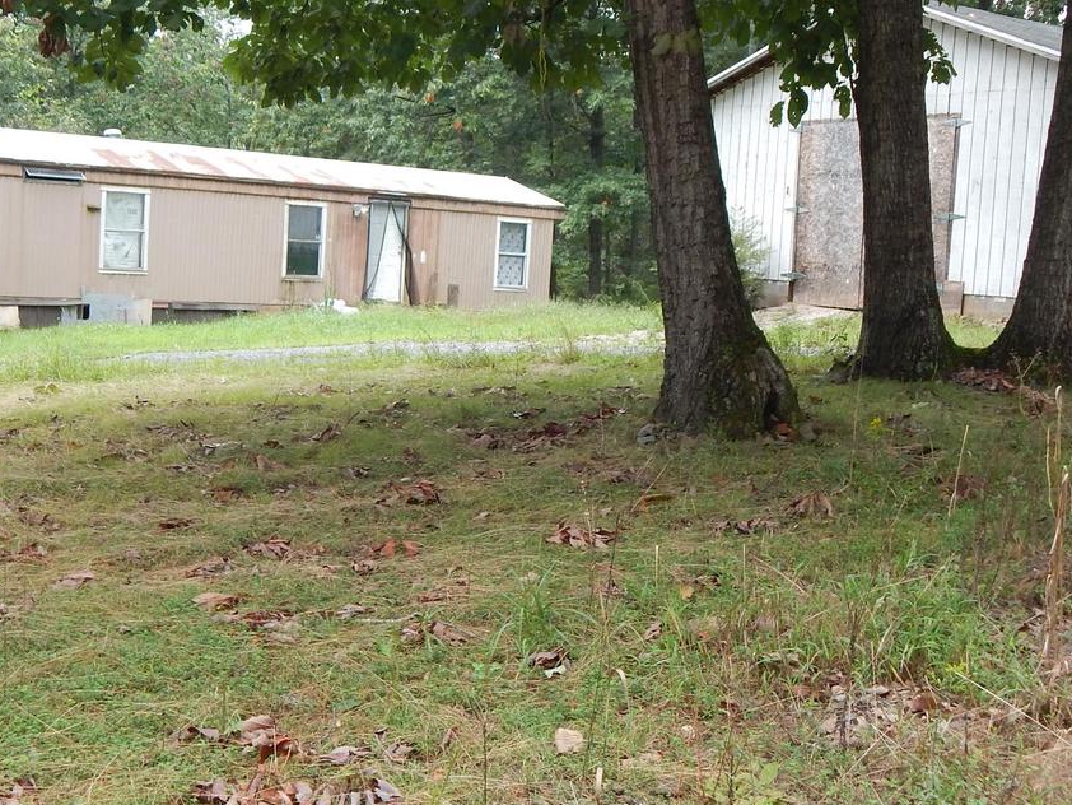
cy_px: 402
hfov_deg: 36.1
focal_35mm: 53
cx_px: 494
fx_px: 1642
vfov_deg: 27.5
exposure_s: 1/250
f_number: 3.2
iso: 125
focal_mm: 5.6
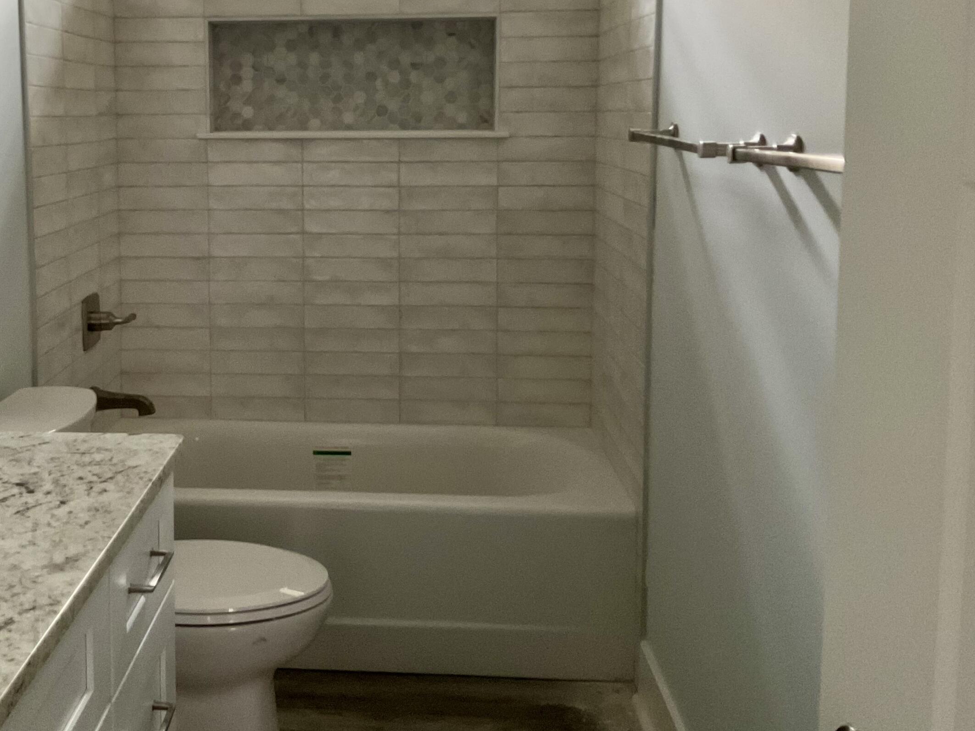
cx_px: 306
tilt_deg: -5.6
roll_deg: -0.6
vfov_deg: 34.7
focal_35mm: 41
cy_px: 221
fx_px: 1155
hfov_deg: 44.9
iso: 320
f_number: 1.8
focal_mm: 3
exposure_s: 1/40
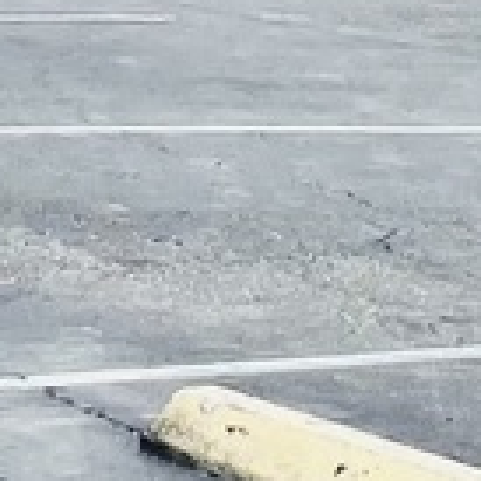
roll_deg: -1.8
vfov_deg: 7.0
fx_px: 3804
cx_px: -337
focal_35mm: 242
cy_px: -404
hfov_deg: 7.1
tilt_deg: +3.6
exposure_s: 1/1531
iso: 32
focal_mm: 4.2
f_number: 1.6
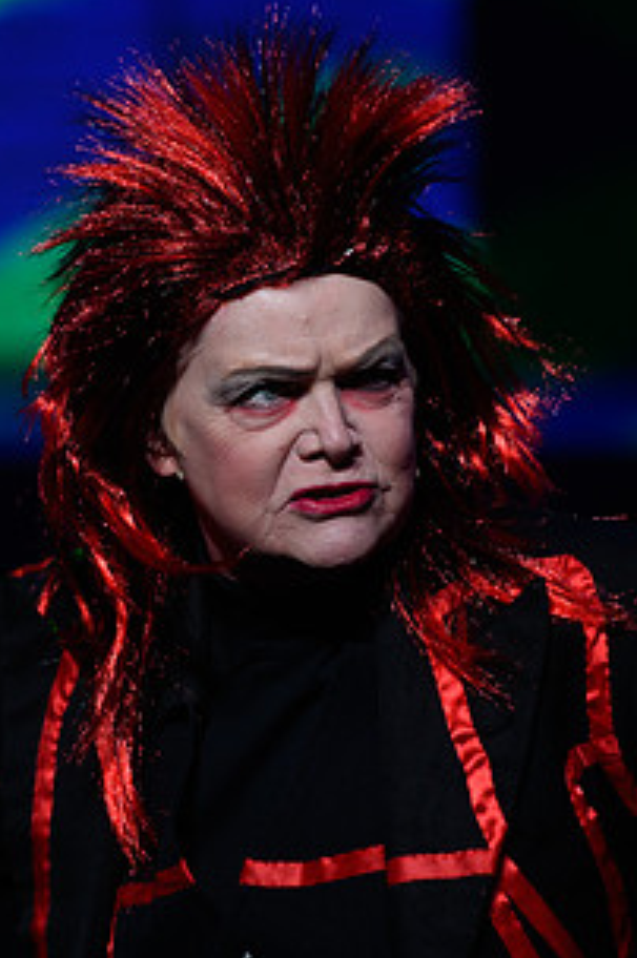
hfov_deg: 3.6
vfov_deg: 5.4
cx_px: 246
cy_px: 517
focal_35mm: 382
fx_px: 10161
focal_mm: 200
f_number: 2.8
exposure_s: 1/100
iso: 800
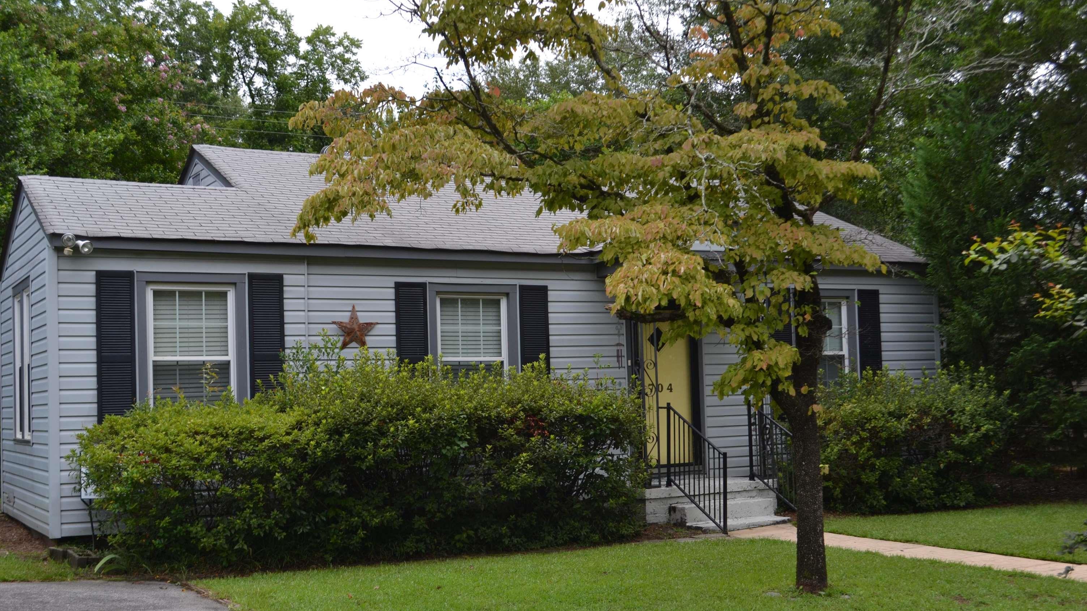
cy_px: 348
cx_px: 550
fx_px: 1297
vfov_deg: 26.5
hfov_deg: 45.5
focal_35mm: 45
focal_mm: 28
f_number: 6.3
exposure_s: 1/160
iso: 100
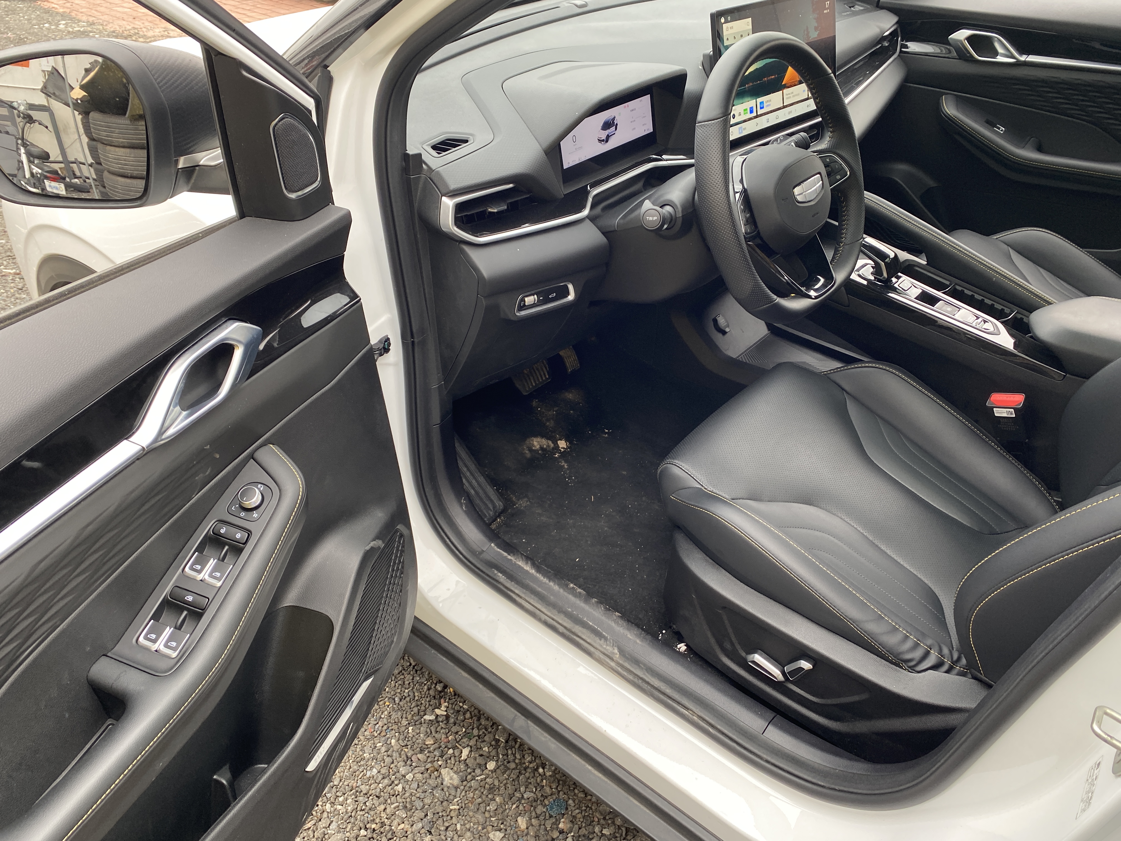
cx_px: 560
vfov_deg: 53.1
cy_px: 420
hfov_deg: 67.3
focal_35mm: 26
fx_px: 842
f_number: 1.8
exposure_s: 1/122
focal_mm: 4.25
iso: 80
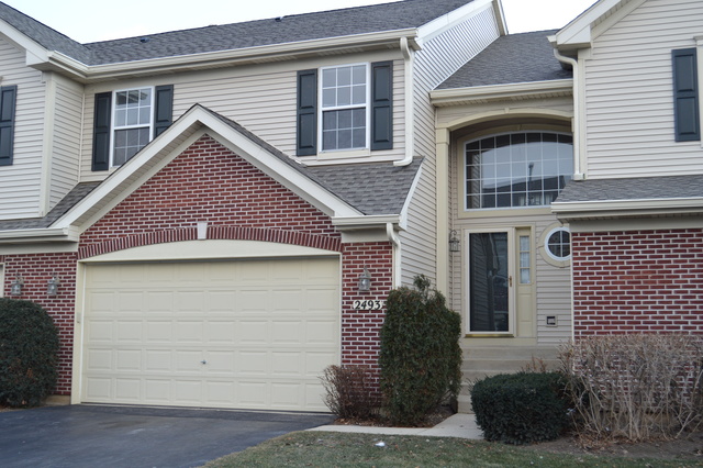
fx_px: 820
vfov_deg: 31.9
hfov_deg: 46.4
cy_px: 234
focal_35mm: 42
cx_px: 352
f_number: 5.6
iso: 250
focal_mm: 28
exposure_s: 1/125
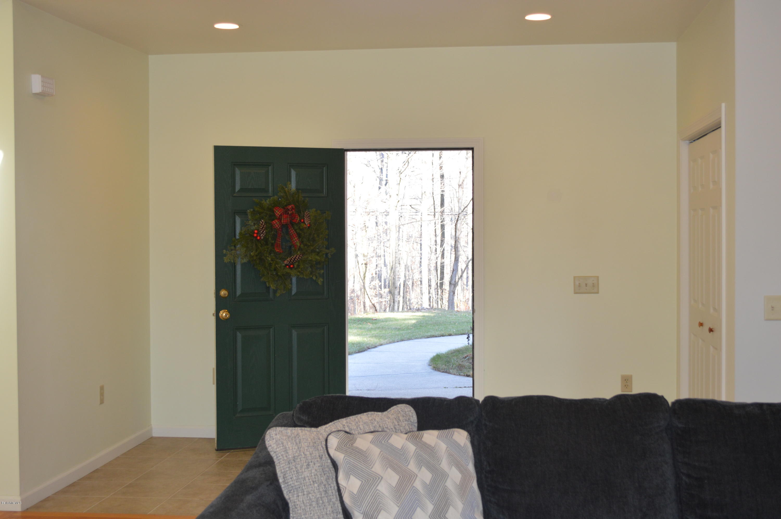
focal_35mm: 51
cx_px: 390
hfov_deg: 38.9
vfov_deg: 26.4
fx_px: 1105
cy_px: 260
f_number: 5
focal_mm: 34
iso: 400
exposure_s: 1/80
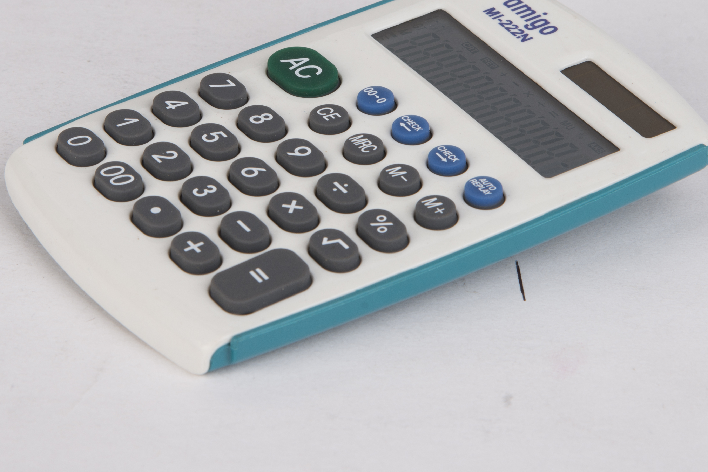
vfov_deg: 5.7
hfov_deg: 8.6
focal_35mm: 240
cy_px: 59
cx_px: 319
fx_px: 4721
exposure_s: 1/125
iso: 100
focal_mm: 112
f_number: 14
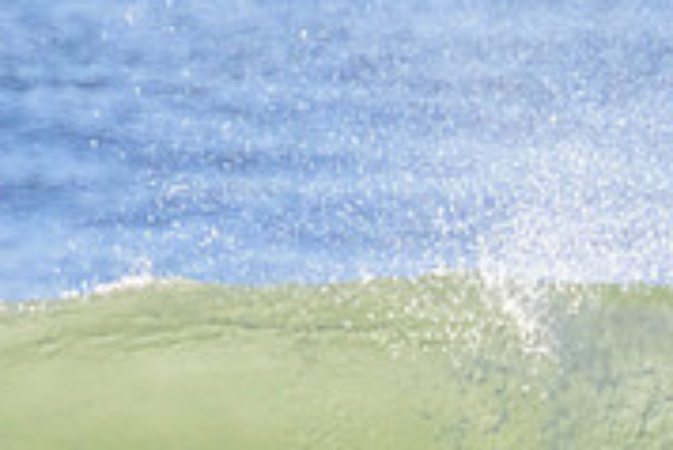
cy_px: 425
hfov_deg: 0.6
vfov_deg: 0.4
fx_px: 67035
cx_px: 603
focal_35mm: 3583
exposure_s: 1/2000
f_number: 11
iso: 1100
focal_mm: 800
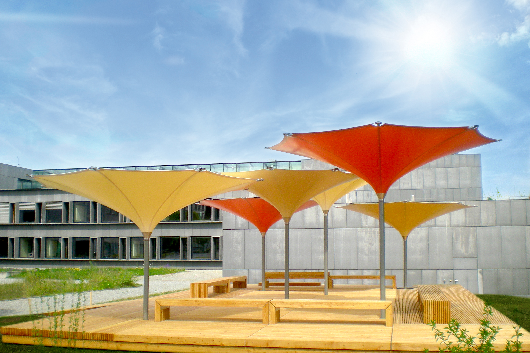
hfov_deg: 48.5
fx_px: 589
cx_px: 262
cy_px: 190
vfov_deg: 33.4
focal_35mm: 40
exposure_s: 1/400
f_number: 4.6
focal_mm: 6.3
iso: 50
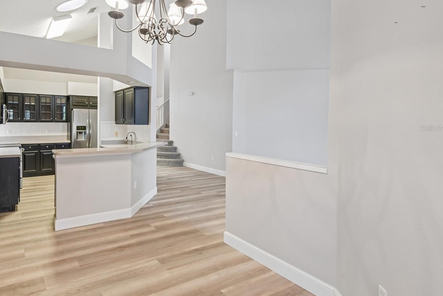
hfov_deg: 79.5
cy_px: 128
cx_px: 162
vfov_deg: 59.3
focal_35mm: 21
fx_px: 258
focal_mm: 16
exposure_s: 1/8
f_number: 8
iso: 400
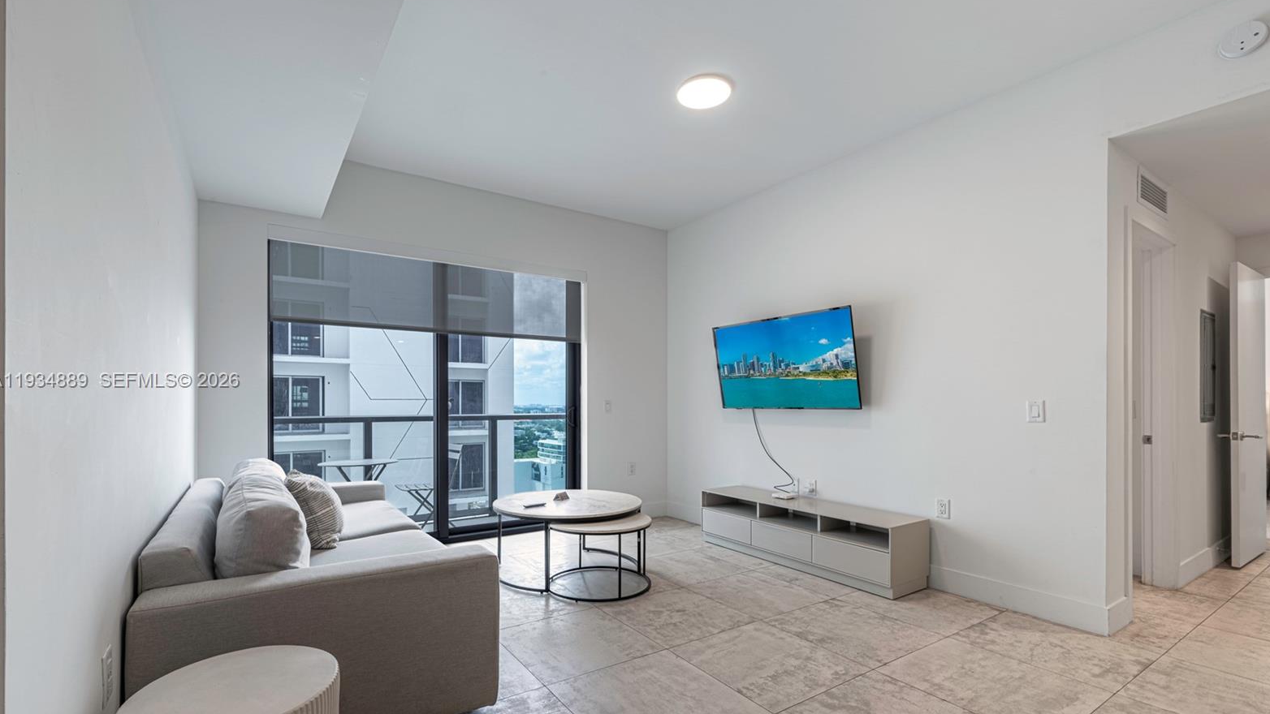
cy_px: 381
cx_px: 636
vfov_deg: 70.5
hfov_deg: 103.0
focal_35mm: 15
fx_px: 505
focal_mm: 14
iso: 800
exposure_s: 1/100
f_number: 22
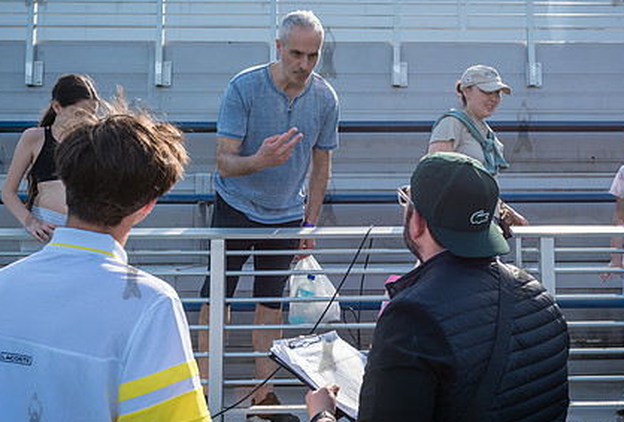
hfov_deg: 46.0
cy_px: 181
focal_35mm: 42
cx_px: 372
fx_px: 731
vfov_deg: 32.2
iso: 200
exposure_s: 1/400
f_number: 5
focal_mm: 27
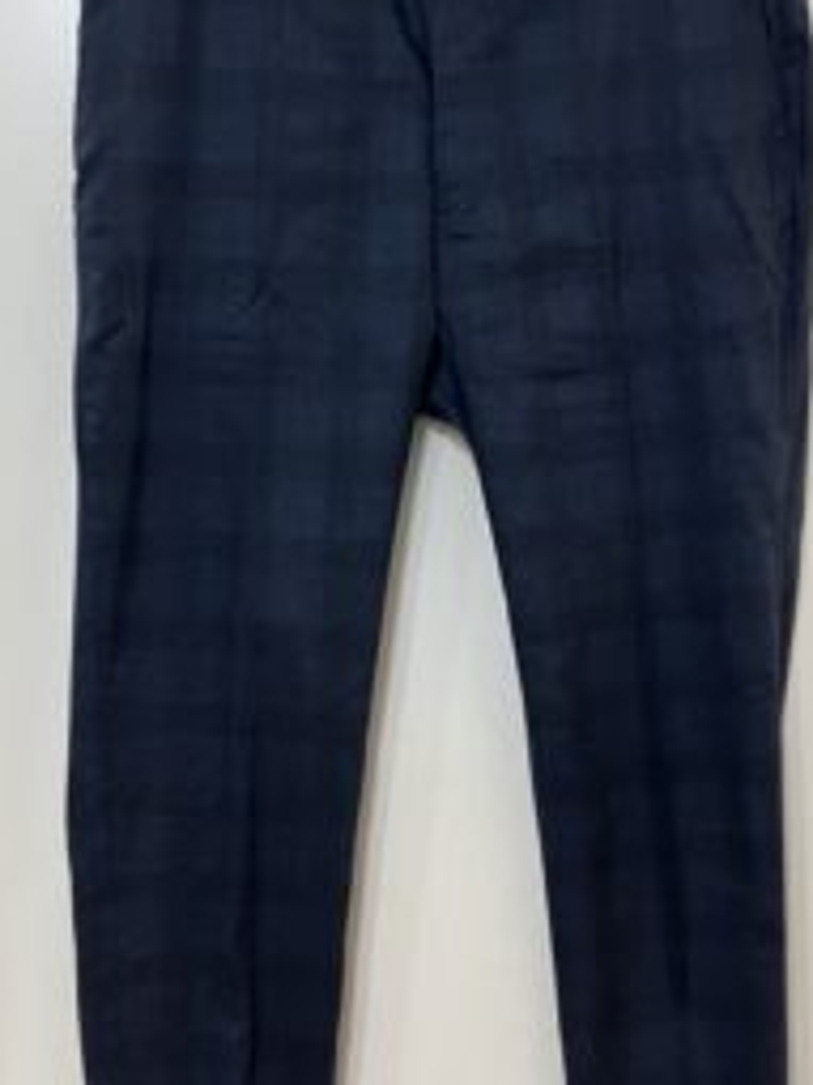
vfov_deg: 42.9
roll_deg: -2.6
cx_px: 417
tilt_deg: -14.8
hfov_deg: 32.8
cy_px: 579
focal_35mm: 44
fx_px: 1379
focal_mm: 3.99
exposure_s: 1/50
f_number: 1.8
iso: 125
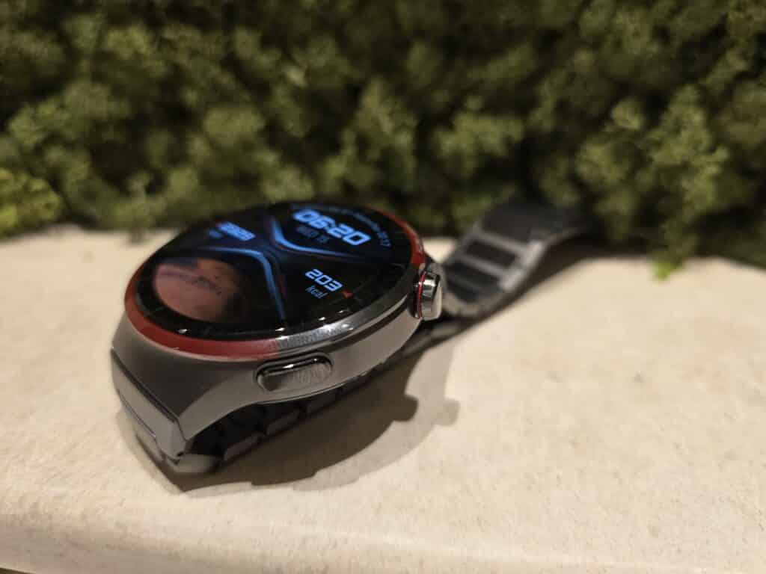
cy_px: 287
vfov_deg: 58.9
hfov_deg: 73.9
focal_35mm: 23
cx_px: 383
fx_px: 509
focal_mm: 6.3
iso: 320
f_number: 1.7
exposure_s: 1/100
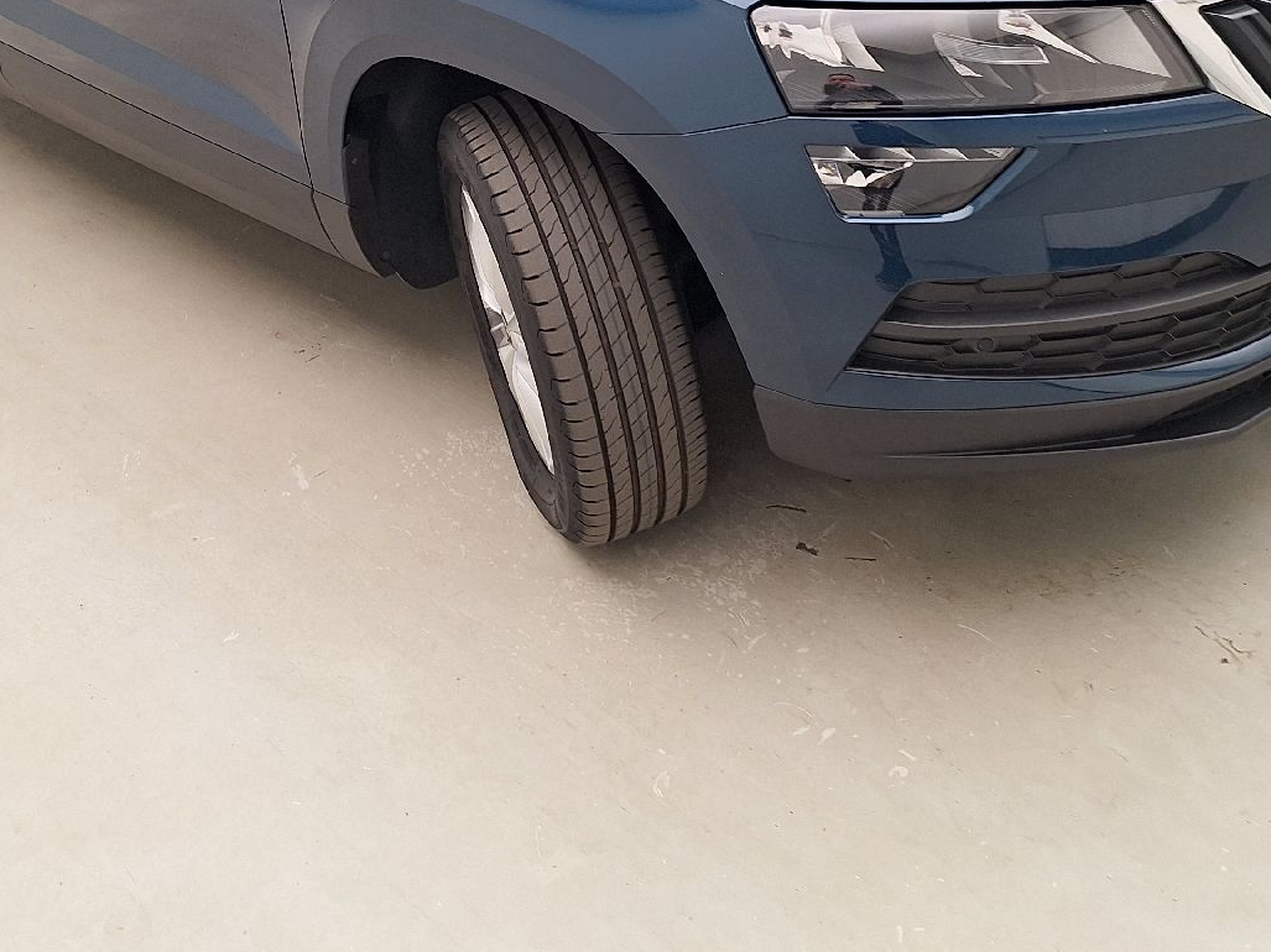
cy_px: 94
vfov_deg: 32.0
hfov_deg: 43.8
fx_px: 1579
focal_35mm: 43
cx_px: 608
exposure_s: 1/100
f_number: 1.8
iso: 64
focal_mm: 5.54
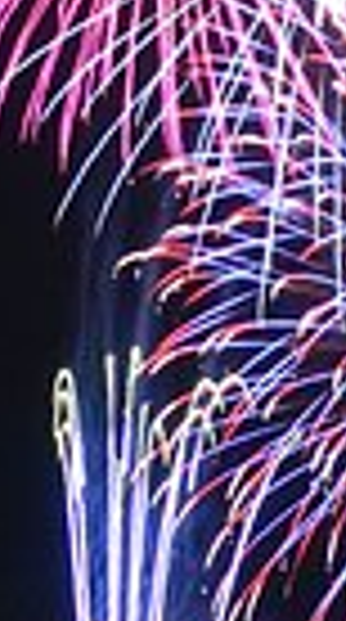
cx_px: 404
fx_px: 2396
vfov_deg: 14.6
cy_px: 45
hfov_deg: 8.2
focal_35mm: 146
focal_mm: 6
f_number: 4
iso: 80
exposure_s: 8
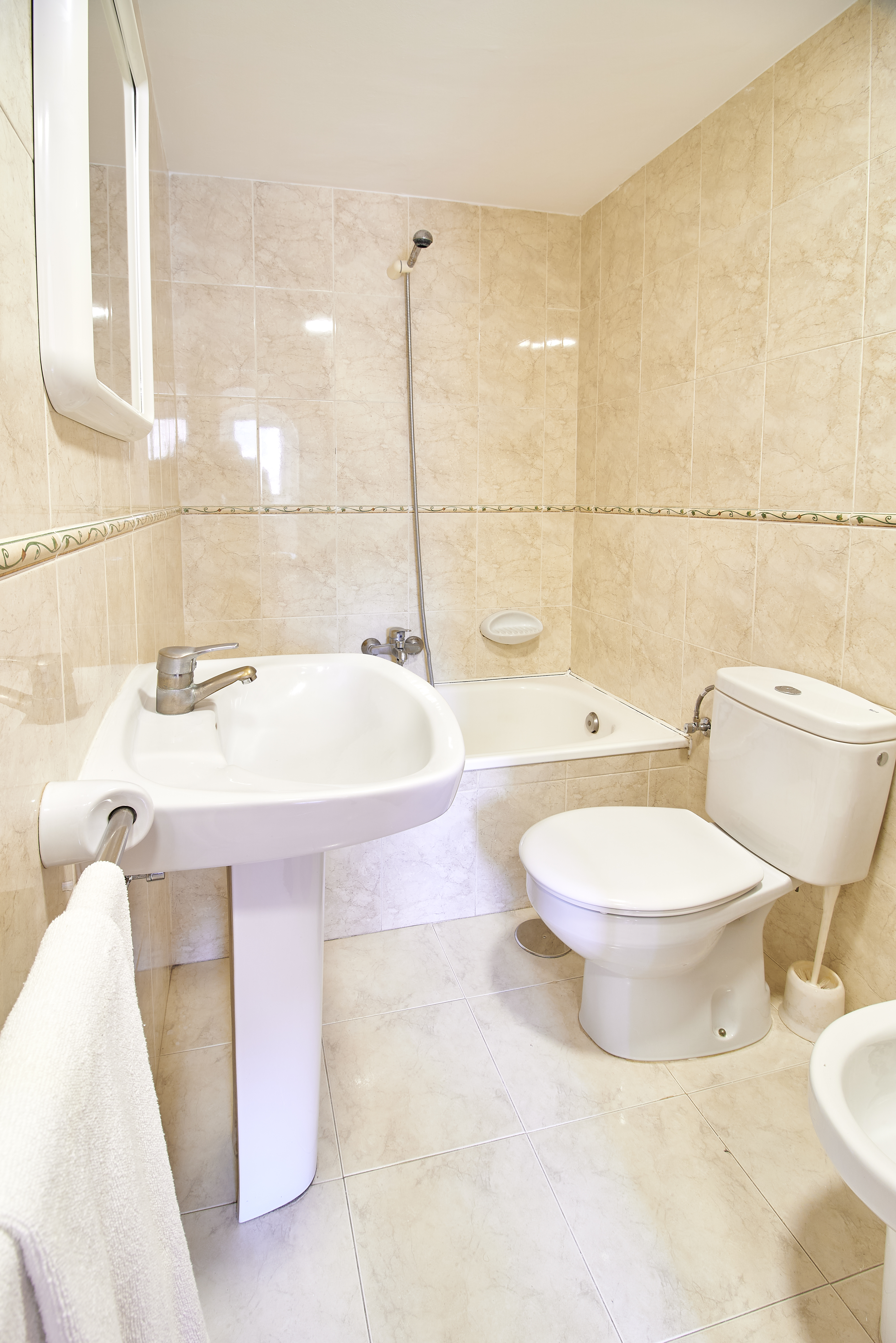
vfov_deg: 100.4
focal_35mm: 15
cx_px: 448
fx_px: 560
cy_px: 672
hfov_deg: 77.3
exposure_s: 1/1.59
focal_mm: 10
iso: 100
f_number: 8
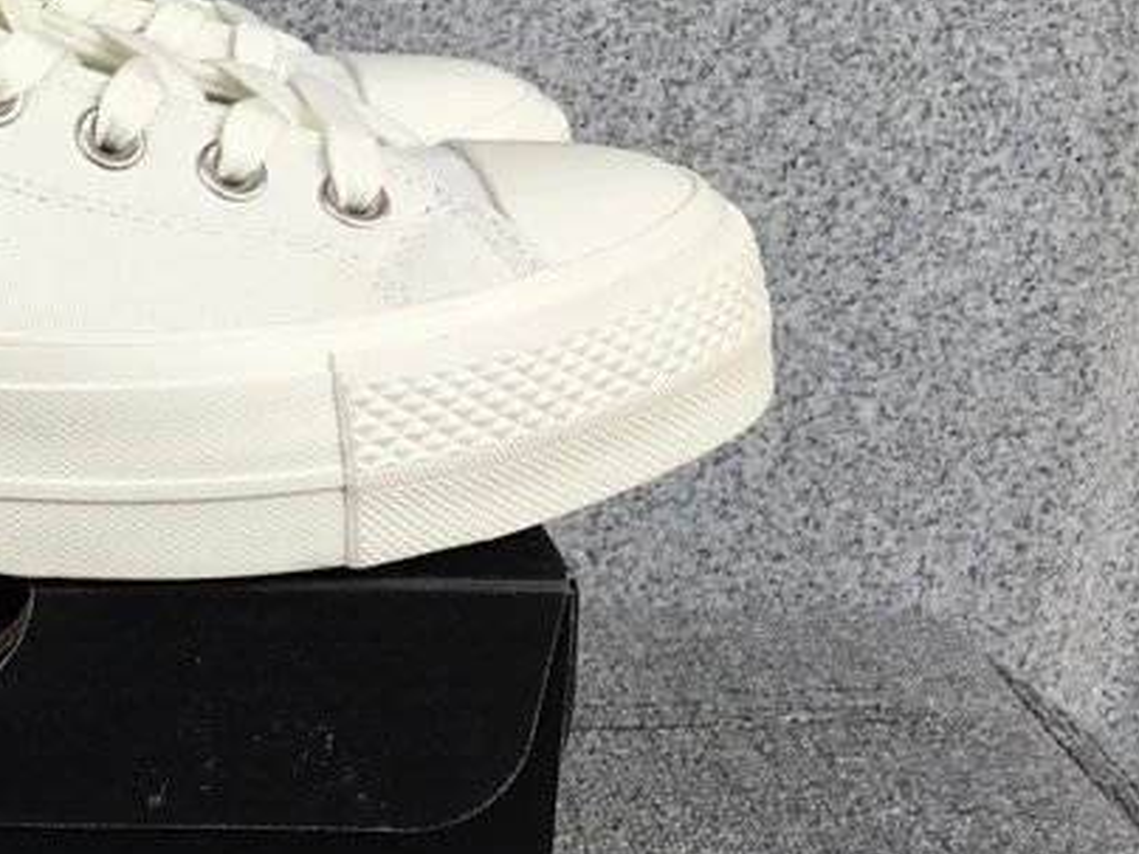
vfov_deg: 21.3
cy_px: 354
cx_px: -65
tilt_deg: -16.3
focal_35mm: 69
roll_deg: -0.2
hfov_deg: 26.3
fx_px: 2270
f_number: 2.4
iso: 25
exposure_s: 1/359
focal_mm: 3.3
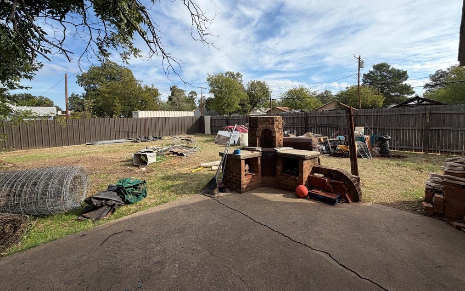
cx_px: 234
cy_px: 127
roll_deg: +2.5
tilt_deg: -2.5
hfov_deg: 101.5
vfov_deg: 74.4
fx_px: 190
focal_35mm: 15
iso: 20
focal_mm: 2.22
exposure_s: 1/789
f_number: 2.2
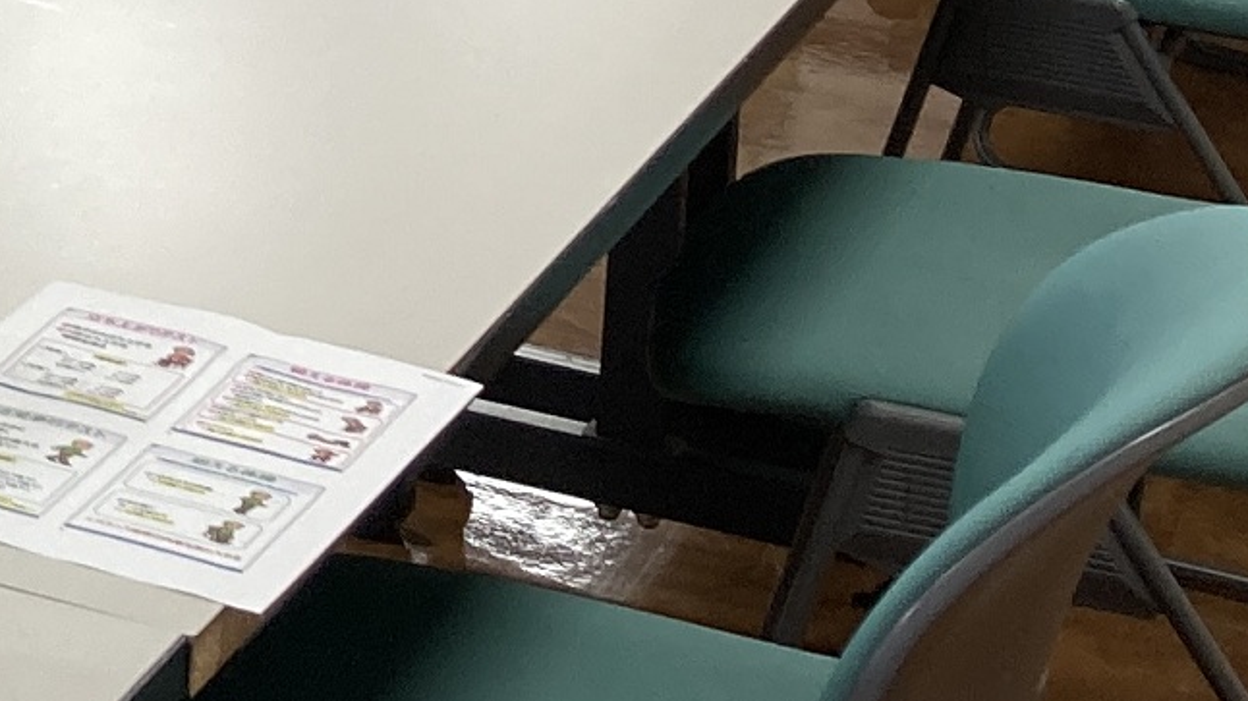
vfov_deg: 8.0
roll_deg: -0.7
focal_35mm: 141
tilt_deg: -6.5
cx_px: -864
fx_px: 4665
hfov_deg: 13.9
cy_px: -910
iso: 50
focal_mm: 3.99
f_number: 1.8
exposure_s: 1/100
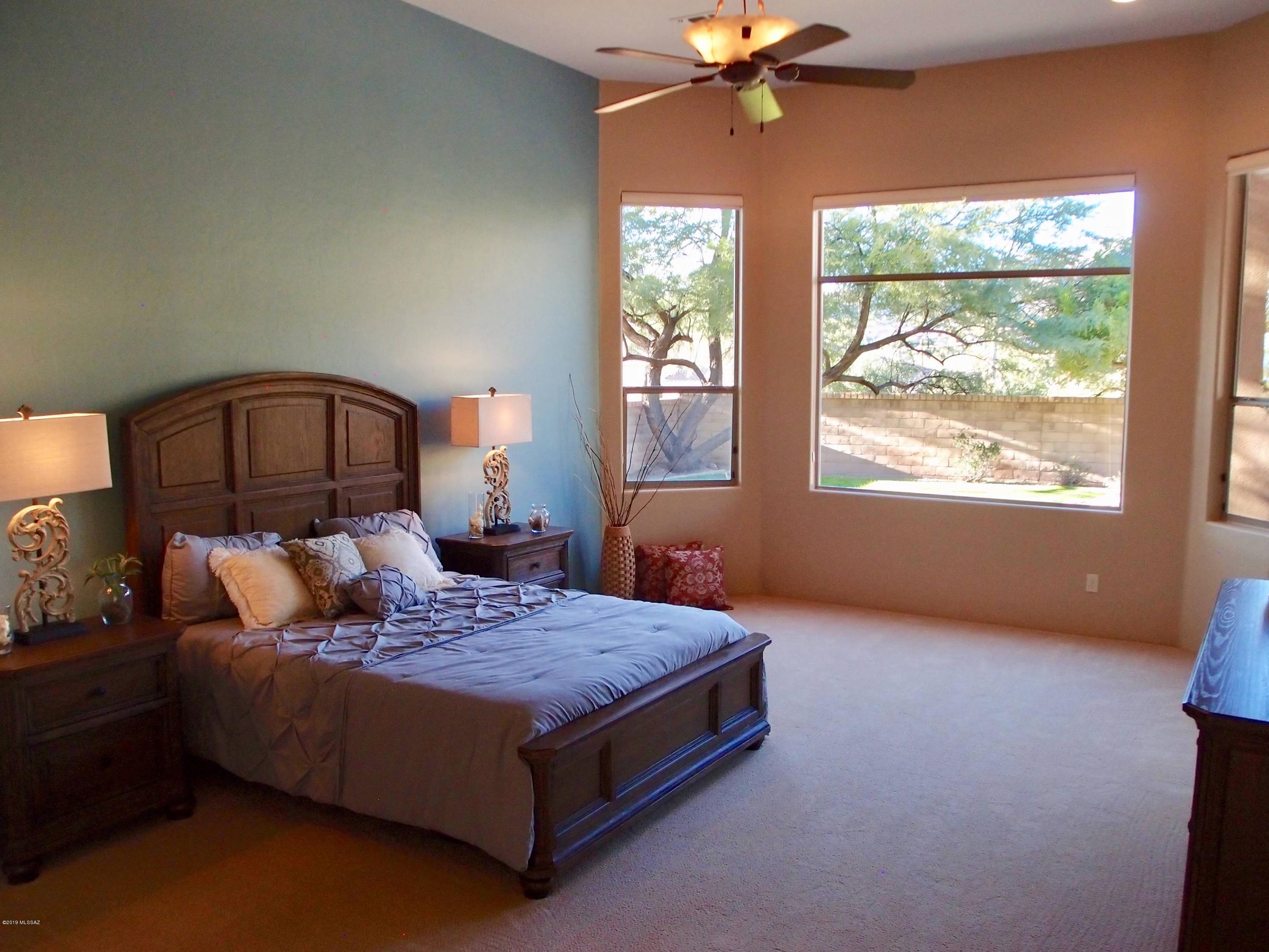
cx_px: 634
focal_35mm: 28
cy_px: 476
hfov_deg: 63.4
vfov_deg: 49.7
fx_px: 1026
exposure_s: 1/125
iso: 400
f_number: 2.5
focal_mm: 6
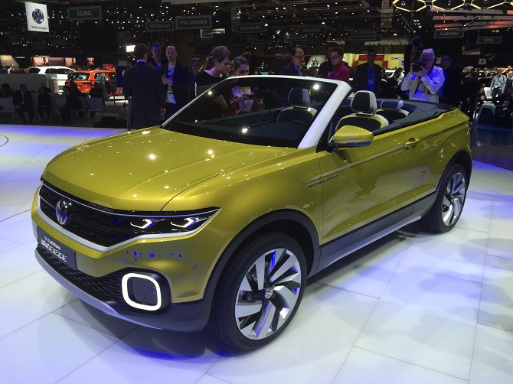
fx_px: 430
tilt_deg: -16.3
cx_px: 256
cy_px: 192
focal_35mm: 29
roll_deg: +0.7
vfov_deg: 48.2
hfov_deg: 61.7
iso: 32
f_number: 2.2
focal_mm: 4.15
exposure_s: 1/304
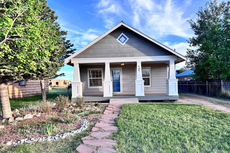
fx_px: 160
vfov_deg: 51.2
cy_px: 85
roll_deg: +1.4
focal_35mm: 25
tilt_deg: -0.6
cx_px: 115
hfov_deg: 71.5
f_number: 1.78
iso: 80
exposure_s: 1/707
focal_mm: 6.76
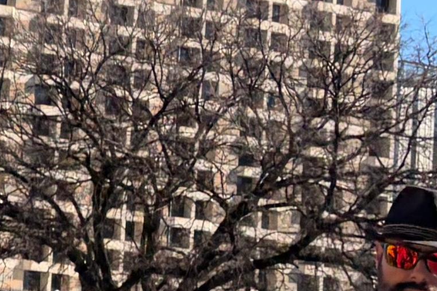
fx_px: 2160
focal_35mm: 178
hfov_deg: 10.4
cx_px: -500
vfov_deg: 7.7
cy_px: 99
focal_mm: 5.96
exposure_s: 1/2451
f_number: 1.6
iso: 50
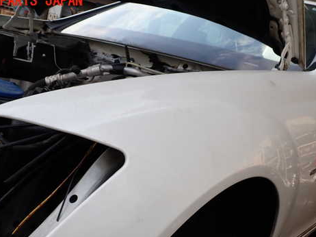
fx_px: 356
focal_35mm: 39
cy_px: 147
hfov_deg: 47.9
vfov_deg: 36.6
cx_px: 163
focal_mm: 5.4
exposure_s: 1/500
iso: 100
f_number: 3.2
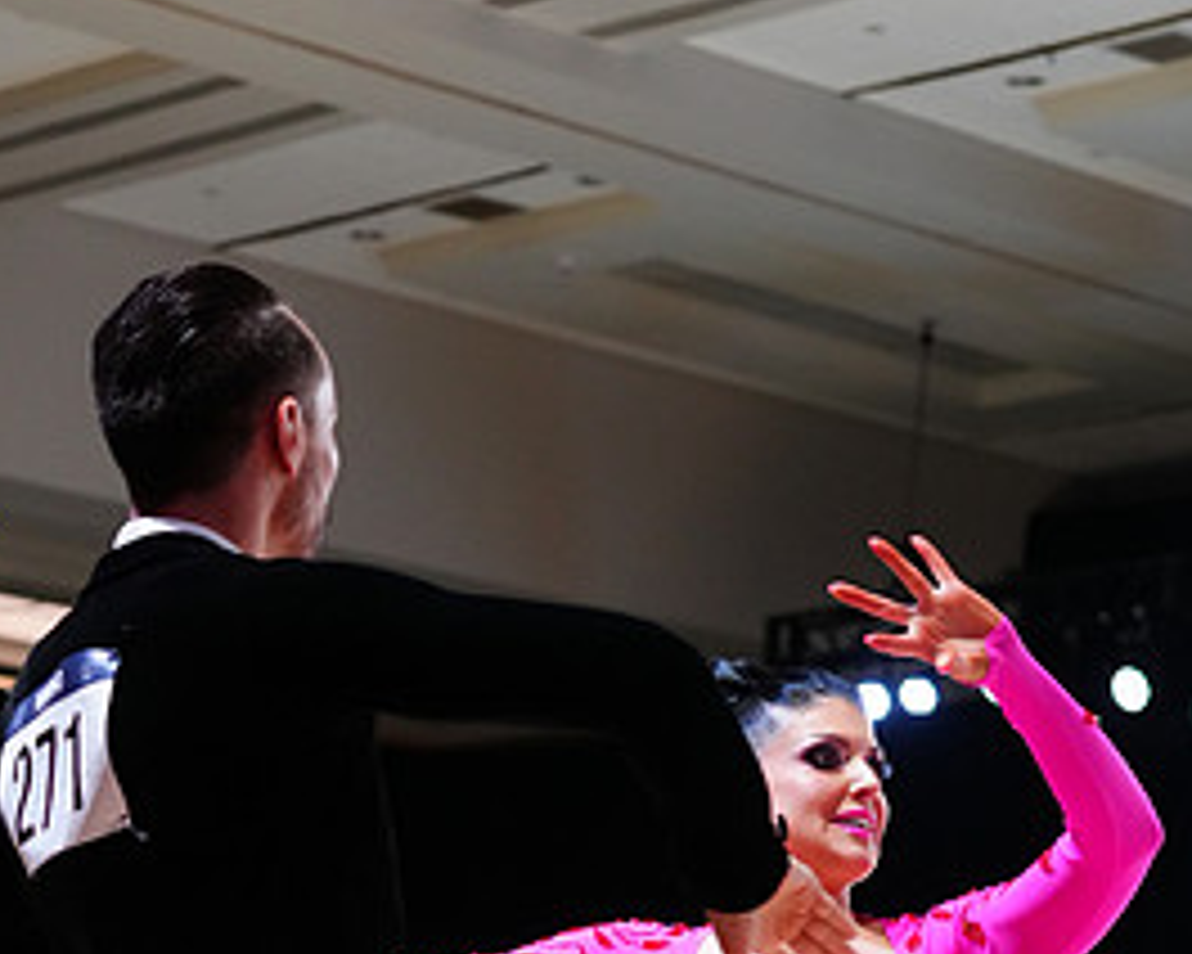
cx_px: 632
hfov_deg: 13.4
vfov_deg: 10.6
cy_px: 1125
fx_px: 5080
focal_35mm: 144
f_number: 4
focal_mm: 70
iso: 2500
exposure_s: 1/250
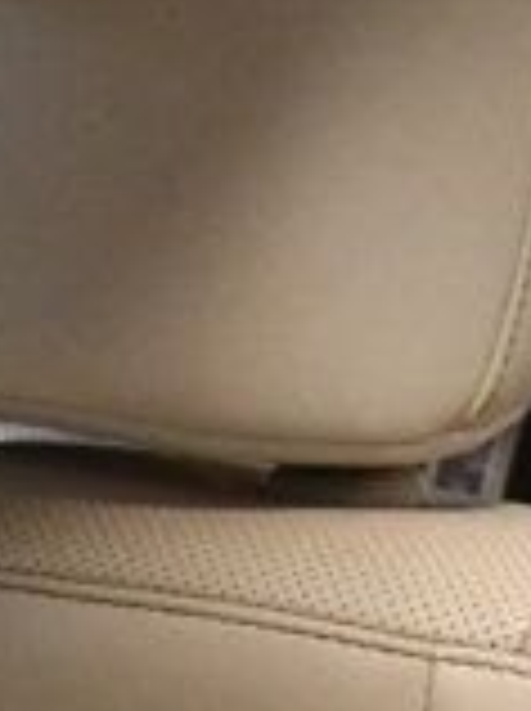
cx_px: -464
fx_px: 4225
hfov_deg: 7.0
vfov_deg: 9.4
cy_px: 990
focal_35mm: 206
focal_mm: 22
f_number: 3.5
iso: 2200
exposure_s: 1/125
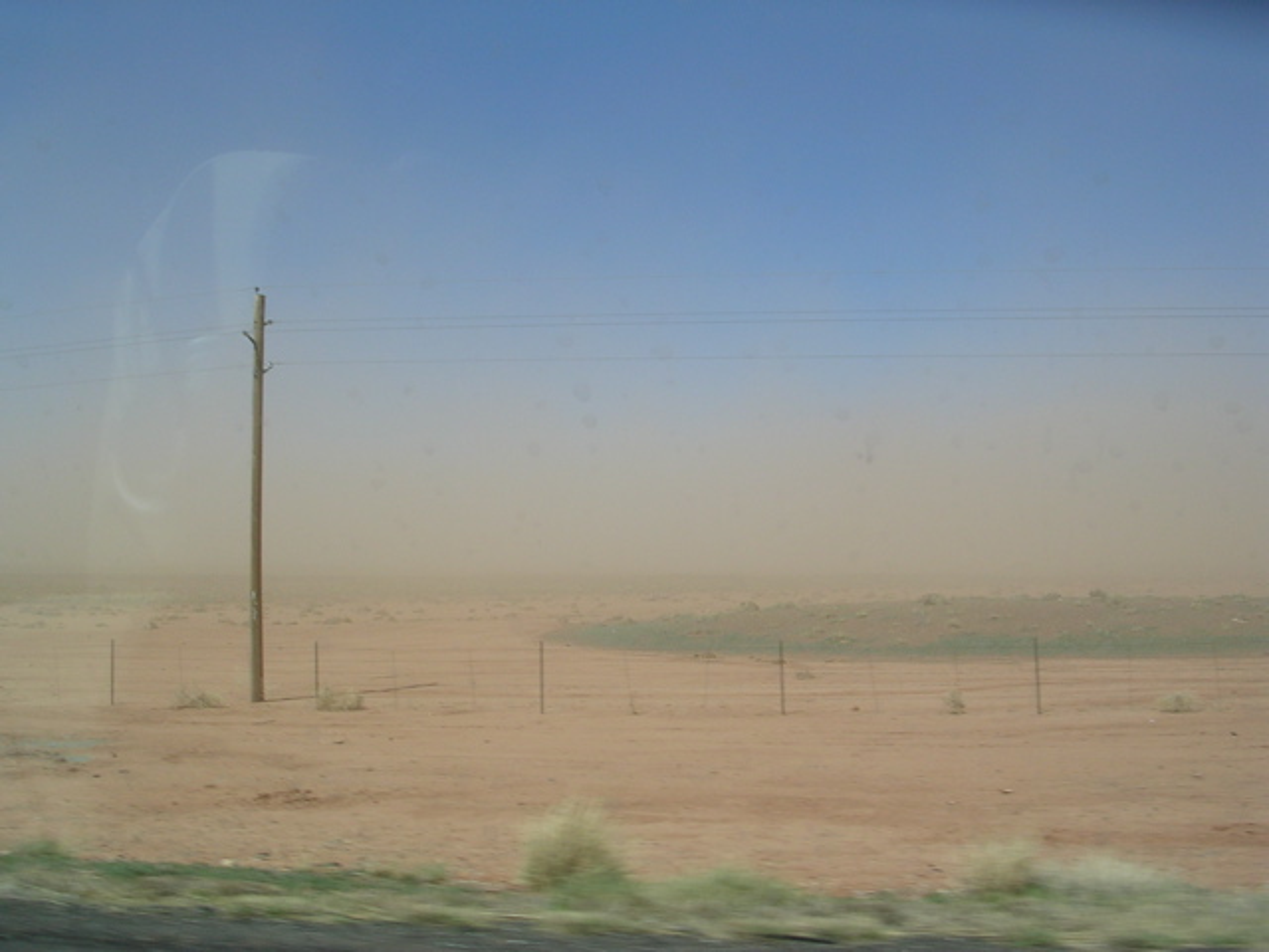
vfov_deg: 37.7
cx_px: 634
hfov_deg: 49.0
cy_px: 476
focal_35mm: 38
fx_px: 1393
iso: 50
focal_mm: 5.8
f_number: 5.6
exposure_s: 1/354
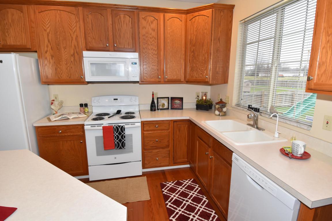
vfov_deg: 67.4
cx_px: 166
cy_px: 110
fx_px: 166
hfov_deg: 90.0
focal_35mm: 18
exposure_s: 1/125
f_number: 5.6
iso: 800
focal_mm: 12
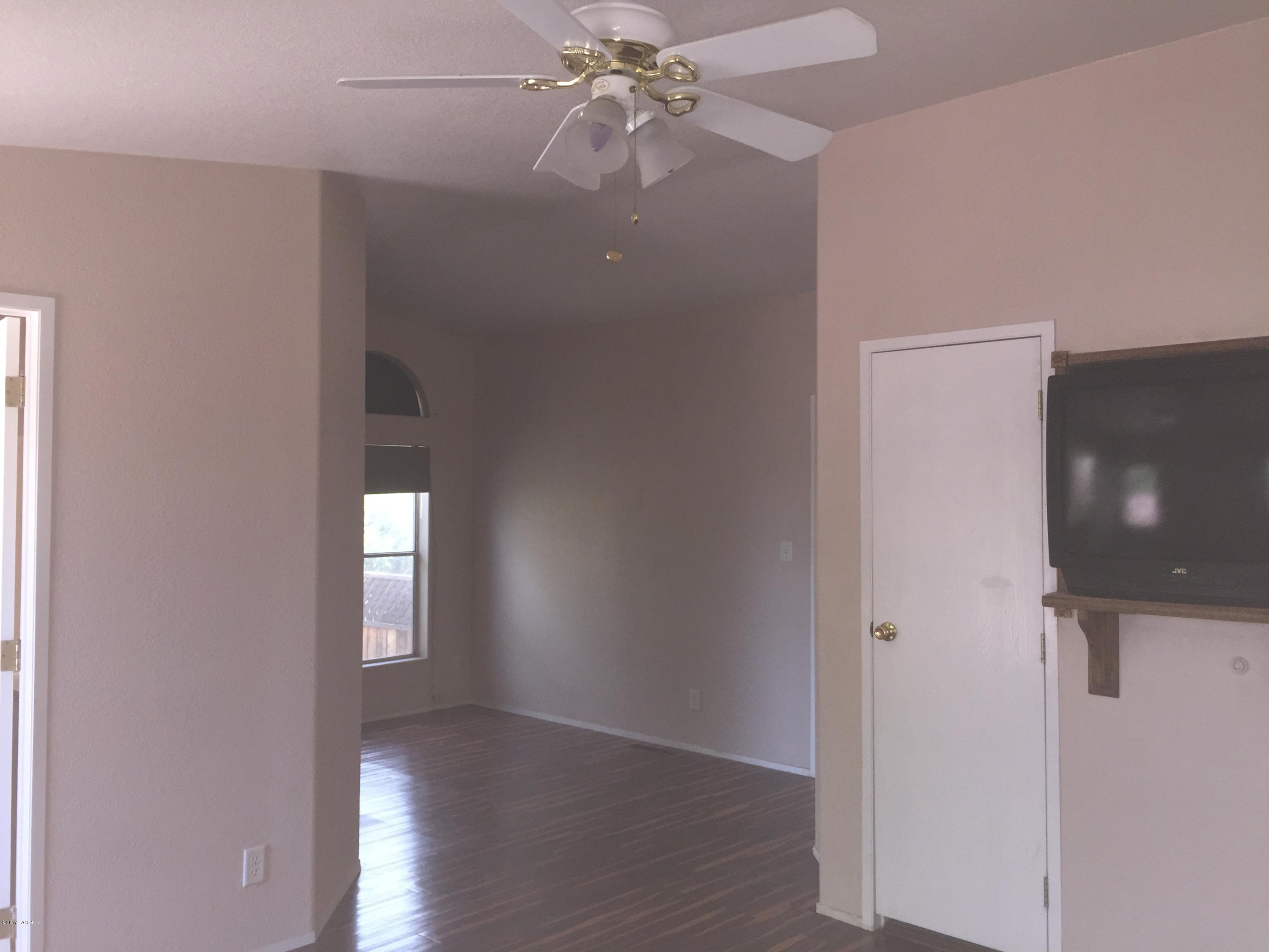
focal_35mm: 29
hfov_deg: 61.7
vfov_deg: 48.2
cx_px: 634
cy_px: 476
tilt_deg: +1.3
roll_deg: -0.2
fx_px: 1063
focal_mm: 4.15
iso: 50
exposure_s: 1/30
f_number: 2.2
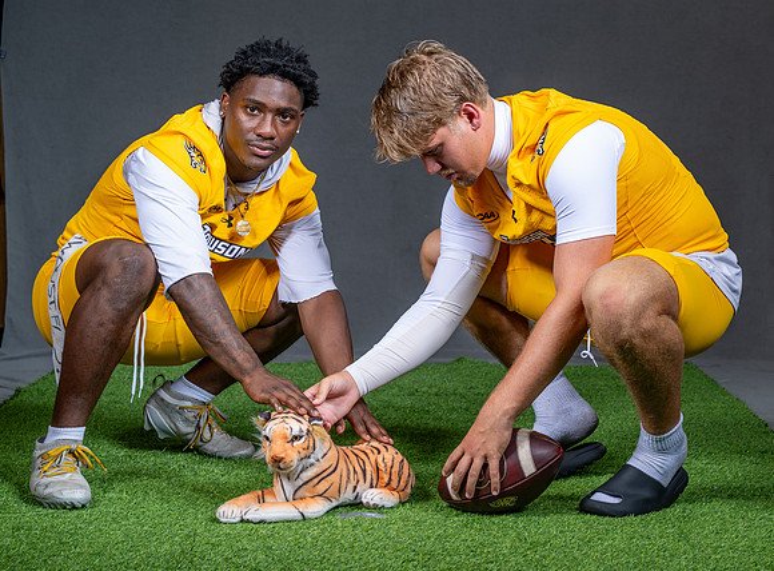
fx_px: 1718
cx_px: 482
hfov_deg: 25.3
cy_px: 270
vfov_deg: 18.9
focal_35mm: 77
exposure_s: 1/200
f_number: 6.3
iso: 100
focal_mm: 63
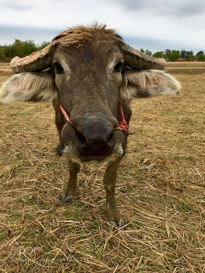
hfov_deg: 48.2
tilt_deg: -20.5
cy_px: 136
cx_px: 102
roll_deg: +0.7
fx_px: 229
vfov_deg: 61.7
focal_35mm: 29
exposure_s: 1/927
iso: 25
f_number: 2.2
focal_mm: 4.15
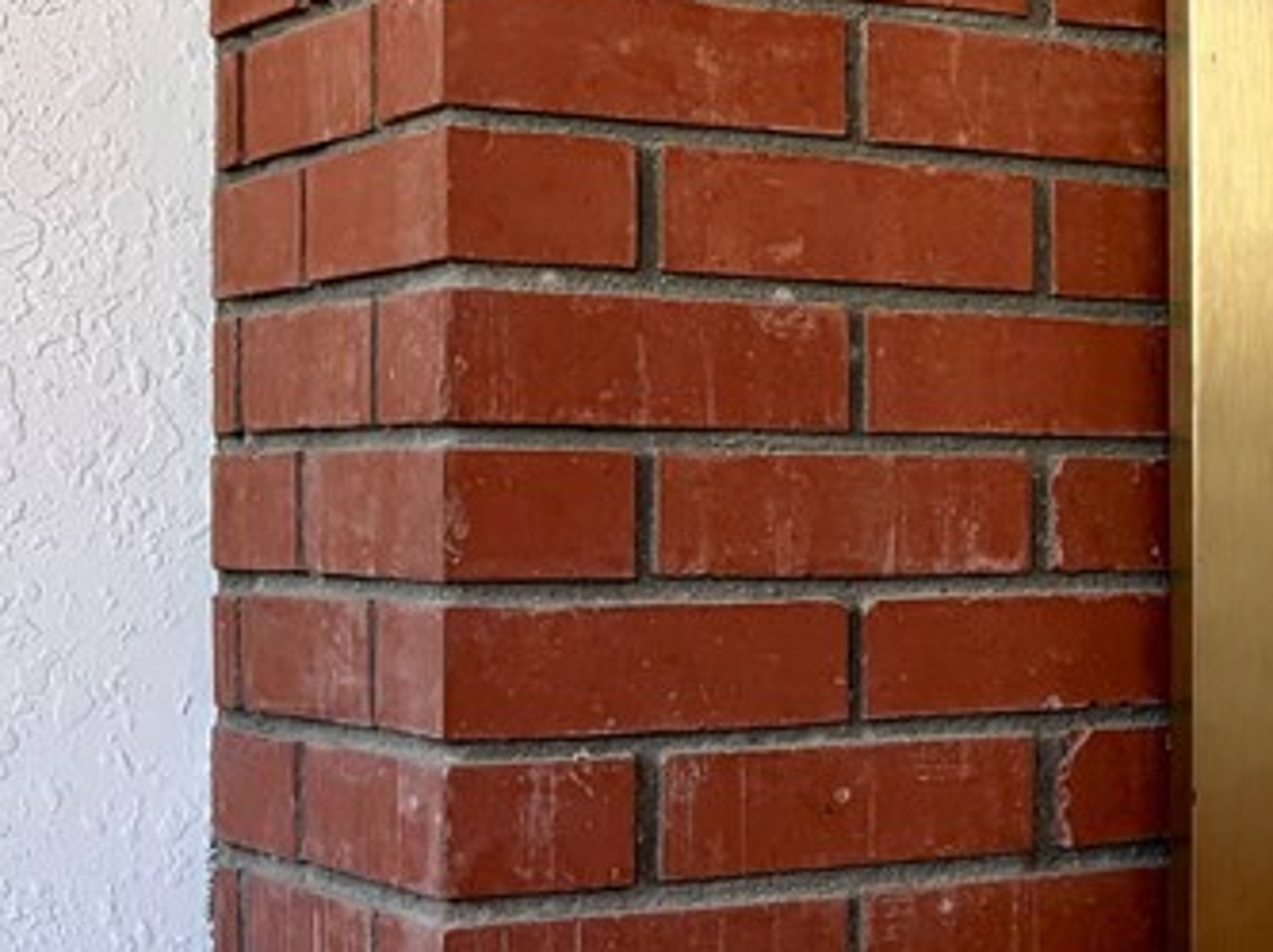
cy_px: 499
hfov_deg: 22.2
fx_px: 2939
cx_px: 1609
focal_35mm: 80
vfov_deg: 18.4
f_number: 1.6
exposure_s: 1/77
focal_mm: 5.96
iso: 125
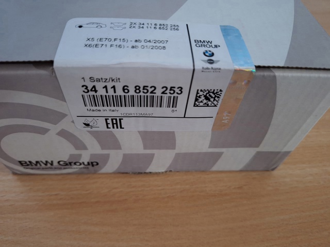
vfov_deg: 58.8
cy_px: 124
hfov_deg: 74.0
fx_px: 219
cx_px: 165
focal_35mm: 23
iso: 800
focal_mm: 5.54
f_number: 1.8
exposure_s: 1/20
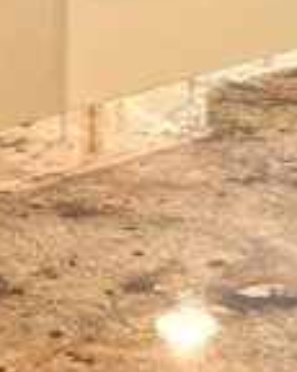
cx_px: 222
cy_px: -344
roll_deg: -0.7
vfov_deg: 10.0
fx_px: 1980
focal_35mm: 180
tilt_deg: -5.6
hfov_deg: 8.6
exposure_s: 1/120
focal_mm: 4.2
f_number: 1.6
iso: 50
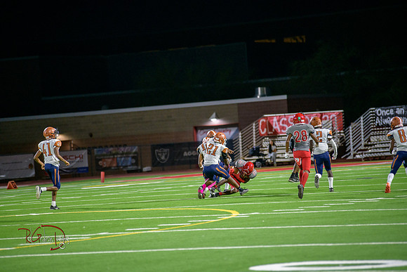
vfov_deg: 6.9
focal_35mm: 200
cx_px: 204
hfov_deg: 10.3
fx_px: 2262
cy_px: 136
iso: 1600
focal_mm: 200
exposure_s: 1/250
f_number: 2.8
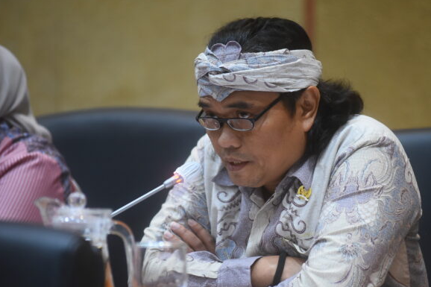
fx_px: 2944
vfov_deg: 5.6
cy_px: 145
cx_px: 245
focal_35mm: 246
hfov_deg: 8.4
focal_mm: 185
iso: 2500
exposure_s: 1/200
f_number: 2.8
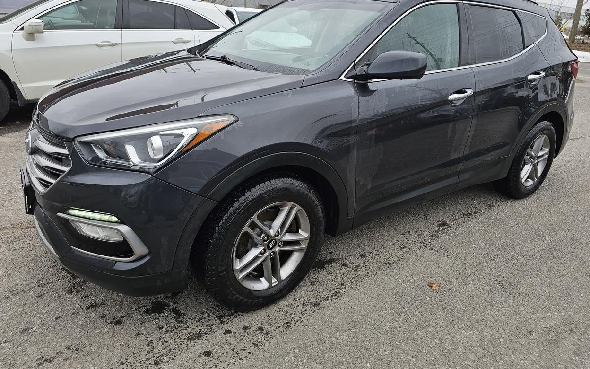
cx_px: 300
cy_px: 156
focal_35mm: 25
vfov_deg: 49.1
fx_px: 402
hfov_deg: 72.5
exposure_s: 1/180
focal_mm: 6.3
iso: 40
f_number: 1.7
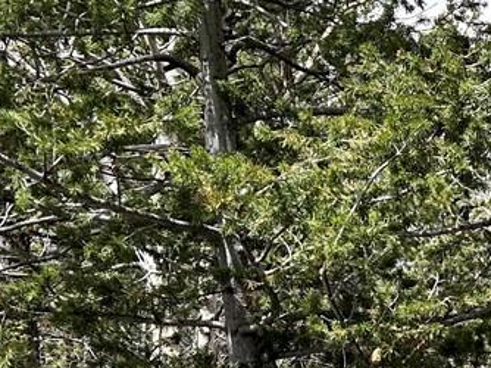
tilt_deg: -7.5
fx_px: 1630
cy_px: 389
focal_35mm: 115
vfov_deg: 12.7
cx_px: 709
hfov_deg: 15.9
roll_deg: +2.7
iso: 80
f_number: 1.78
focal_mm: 6.86
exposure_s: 1/2155
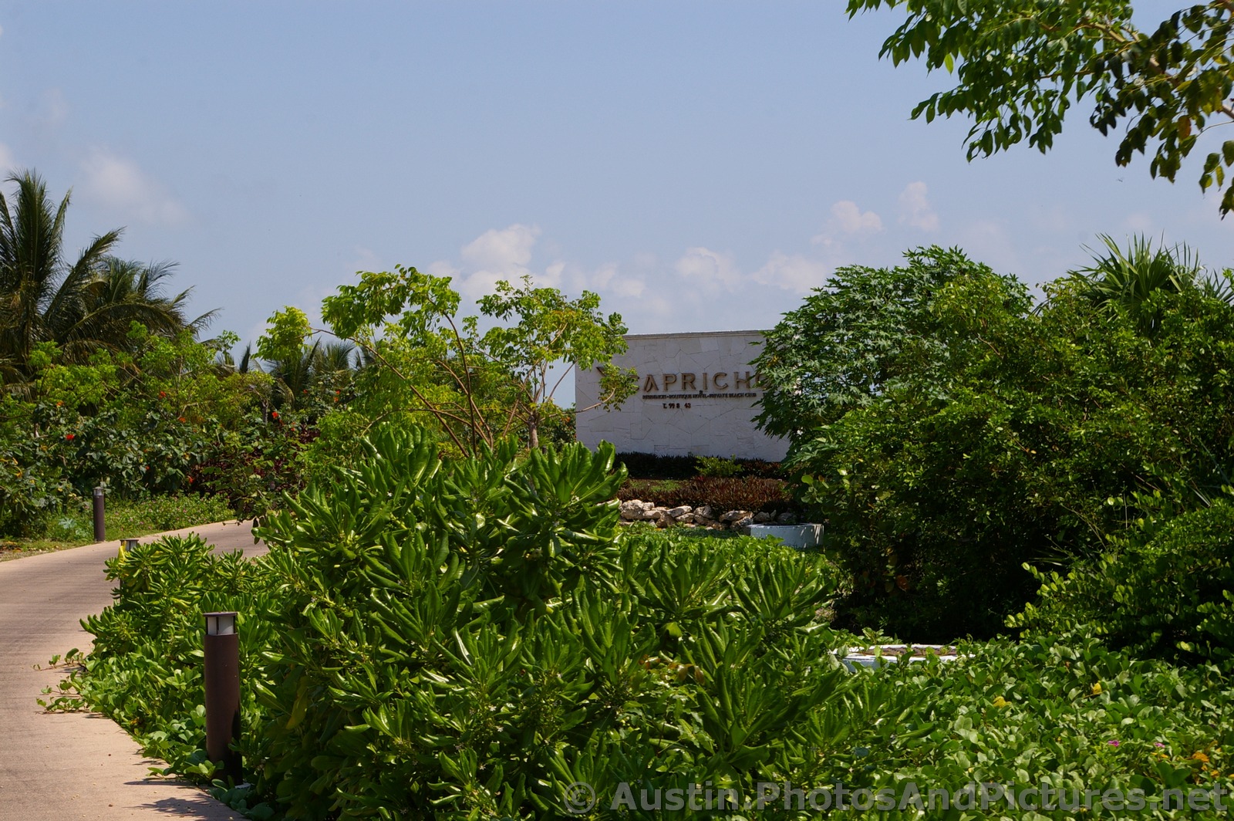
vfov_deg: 18.2
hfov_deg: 27.0
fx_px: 2569
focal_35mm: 75
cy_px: 410
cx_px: 617
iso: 200
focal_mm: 50
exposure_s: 1/350
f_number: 11
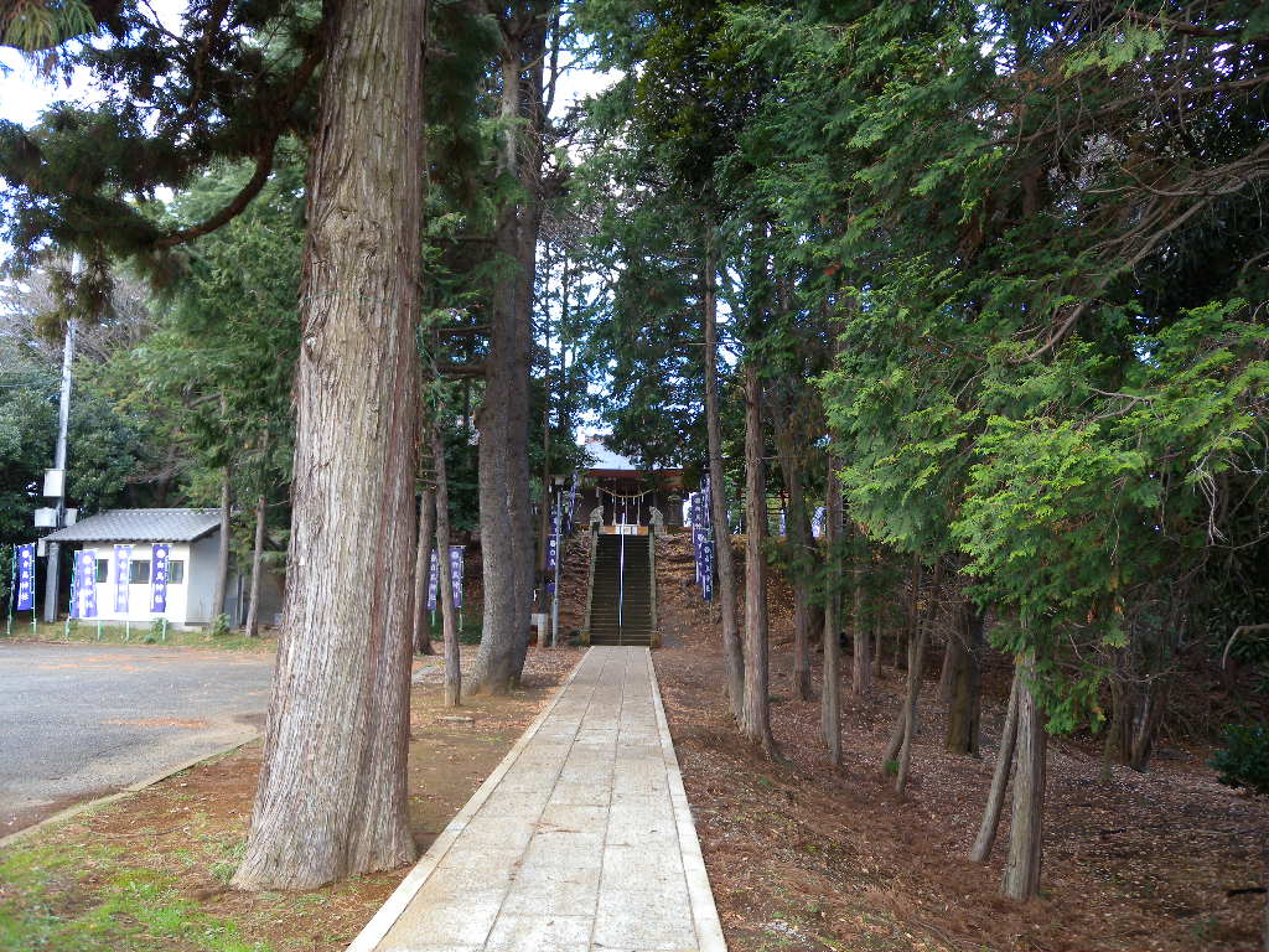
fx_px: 1026
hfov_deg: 63.4
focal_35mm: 28
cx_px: 634
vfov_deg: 49.7
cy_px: 476
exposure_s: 1/19.4
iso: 64
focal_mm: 6
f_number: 2.7
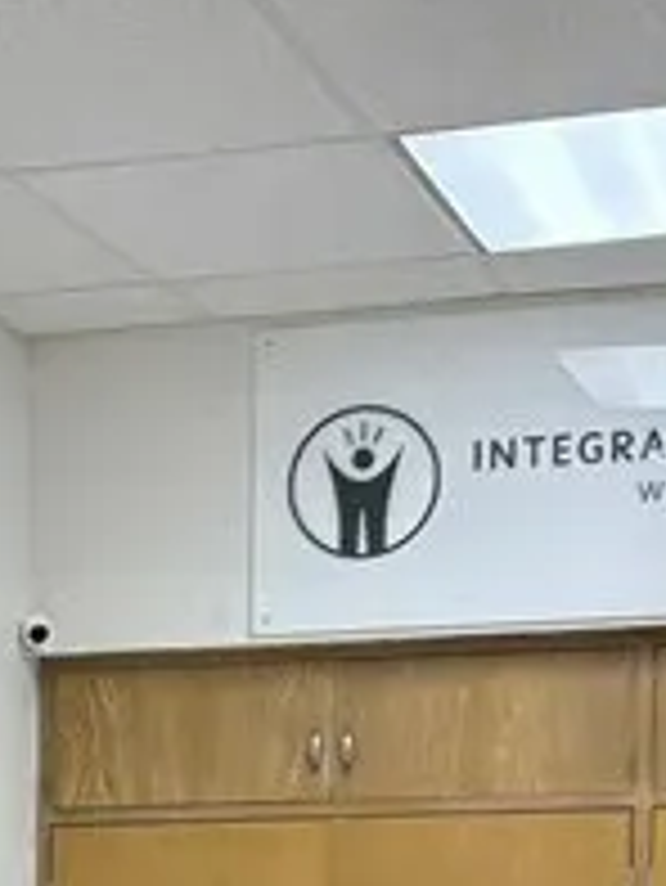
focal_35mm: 135
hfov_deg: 10.4
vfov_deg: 13.7
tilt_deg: -6.8
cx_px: -536
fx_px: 3459
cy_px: 1345
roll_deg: +1.4
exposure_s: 1/121
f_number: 1.6
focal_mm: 5.96
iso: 125
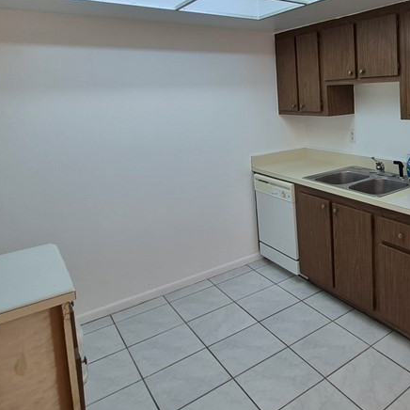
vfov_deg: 57.6
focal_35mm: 27
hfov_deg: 54.2
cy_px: 134
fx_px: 362
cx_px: 339
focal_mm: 1.74
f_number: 2.2
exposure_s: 1/60
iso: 64
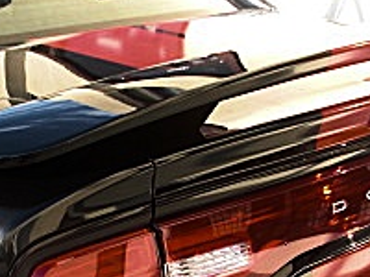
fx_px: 1229
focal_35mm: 115
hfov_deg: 16.9
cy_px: 299
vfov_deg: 12.7
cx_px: 30
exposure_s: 1/160
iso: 50
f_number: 2.8
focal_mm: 6.3
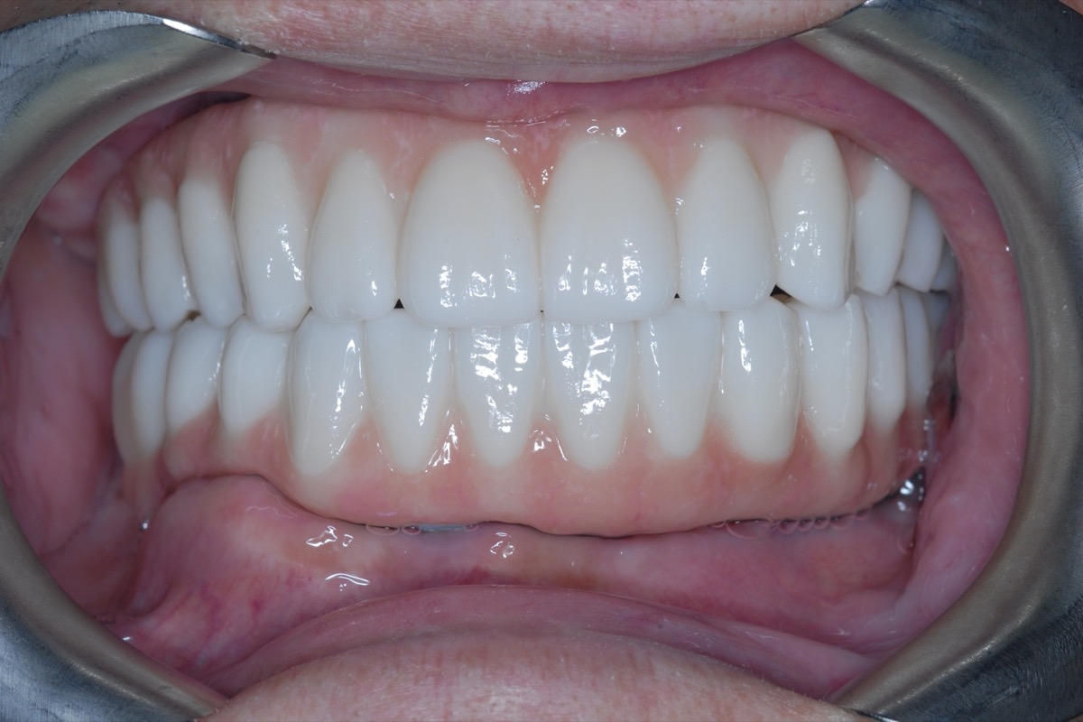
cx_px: 542
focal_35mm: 158
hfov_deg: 13.0
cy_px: 361
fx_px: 4738
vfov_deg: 8.7
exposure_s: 1/125
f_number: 22
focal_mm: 105
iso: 250
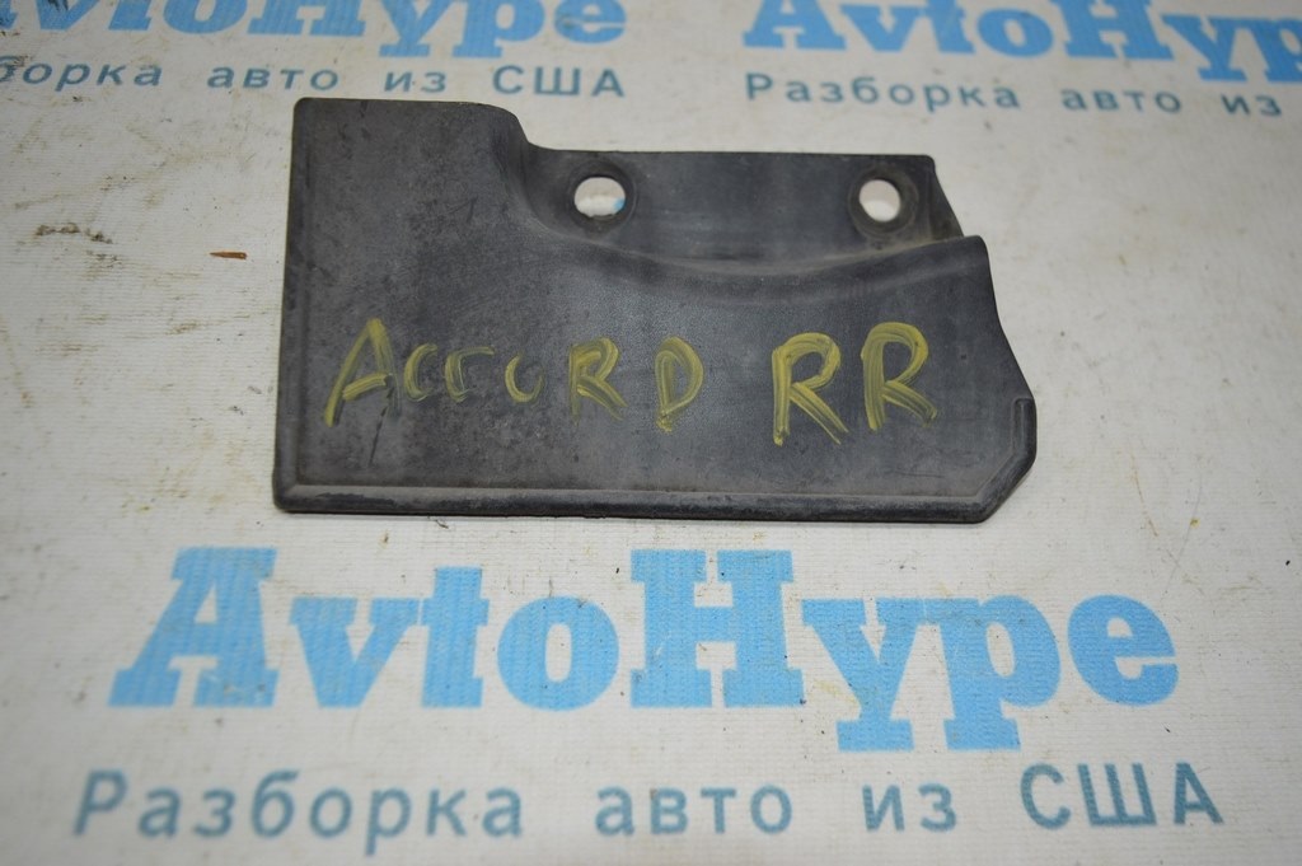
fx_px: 1138
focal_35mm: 32
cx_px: 651
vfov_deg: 41.6
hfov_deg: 59.5
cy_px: 433
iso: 360
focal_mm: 21
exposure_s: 1/125
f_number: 4
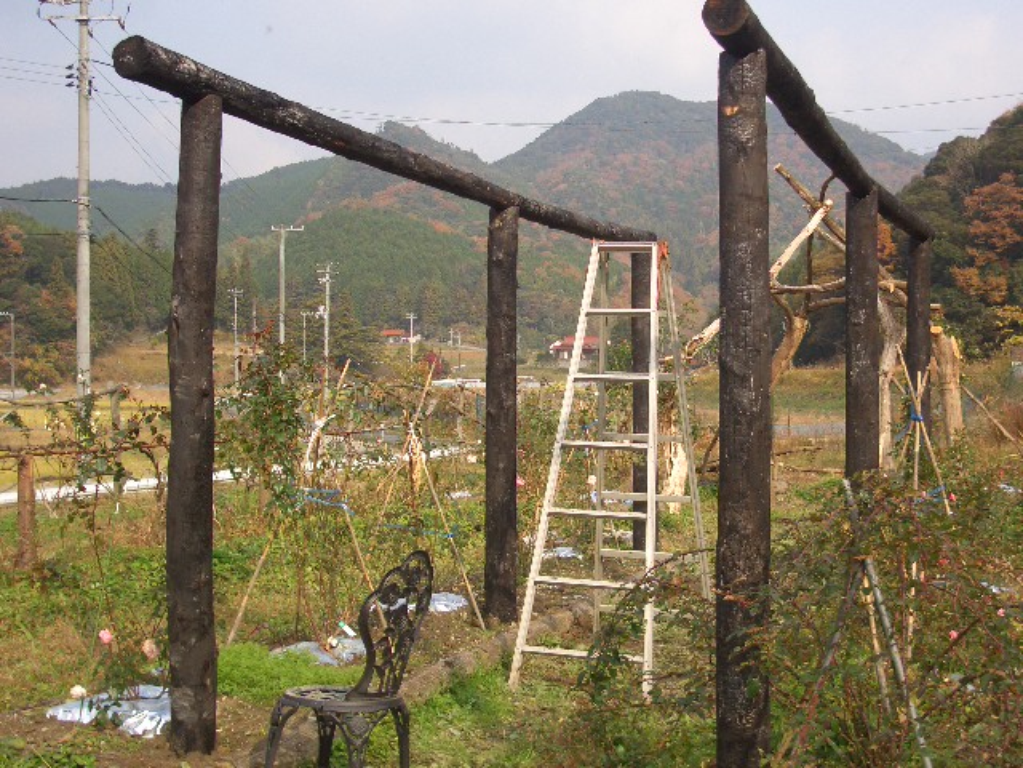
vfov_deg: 29.7
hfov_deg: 38.9
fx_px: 1448
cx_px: 512
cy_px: 384
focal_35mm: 49
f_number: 3.1
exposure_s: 1/400
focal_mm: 8.2
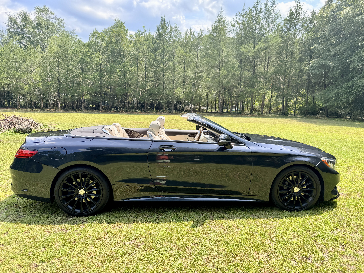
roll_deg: -1.5
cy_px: 136
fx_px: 252
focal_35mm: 24
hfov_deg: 71.6
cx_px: 182
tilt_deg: -7.5
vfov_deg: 56.8
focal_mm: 6.76
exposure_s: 1/1314
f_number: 1.78
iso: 80
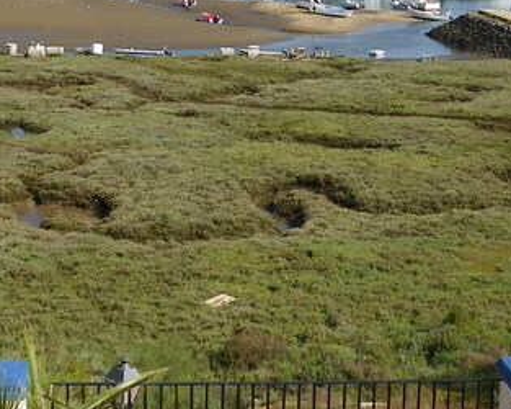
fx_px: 1254
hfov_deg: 23.0
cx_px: 312
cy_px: 74
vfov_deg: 18.3
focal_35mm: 83
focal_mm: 4.6
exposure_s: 1/160
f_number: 7.1
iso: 50
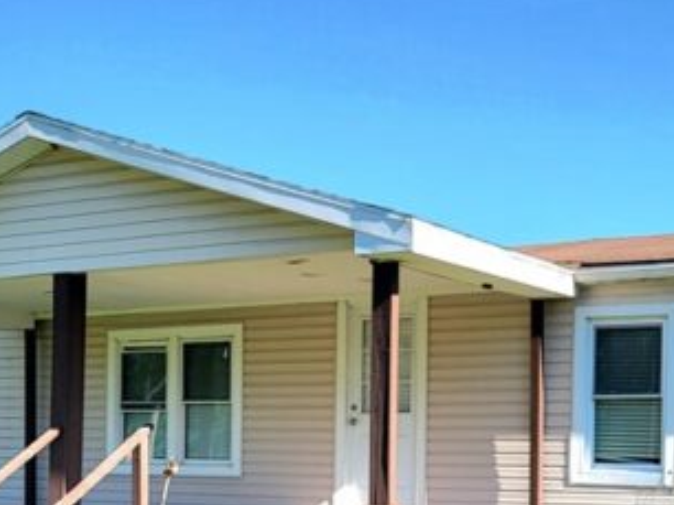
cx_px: 346
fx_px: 1323
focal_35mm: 68
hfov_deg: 28.6
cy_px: 505
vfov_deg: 20.9
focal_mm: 5.4
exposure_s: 1/1429
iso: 40
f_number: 1.8
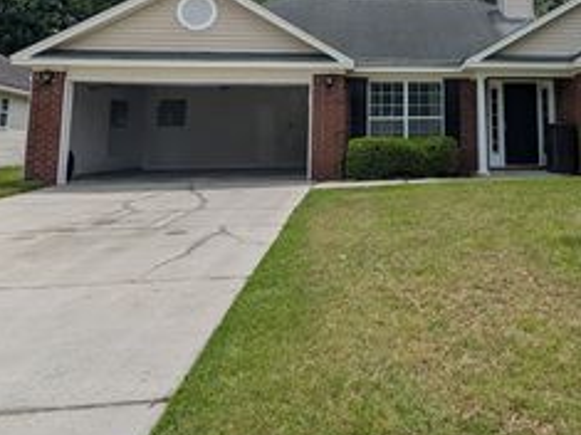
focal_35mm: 34
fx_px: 570
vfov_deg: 39.4
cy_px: 61
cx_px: 452
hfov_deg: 51.1
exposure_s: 1/3571
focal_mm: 2.35
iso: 46
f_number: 2.2
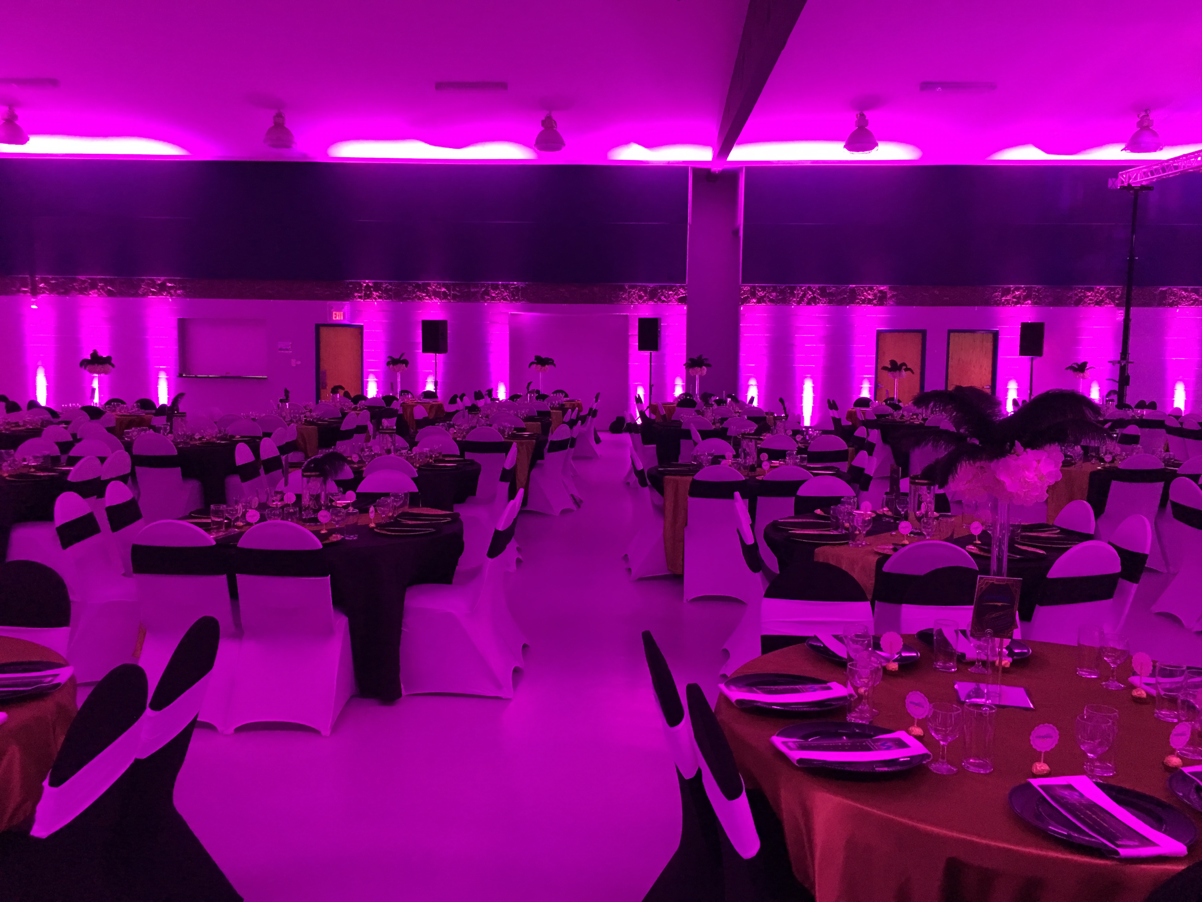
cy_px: 451
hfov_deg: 61.7
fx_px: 1007
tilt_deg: -5.1
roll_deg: -1.3
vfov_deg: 48.2
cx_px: 601
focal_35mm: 29
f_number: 2.2
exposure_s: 1/4
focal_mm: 4.15
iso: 80
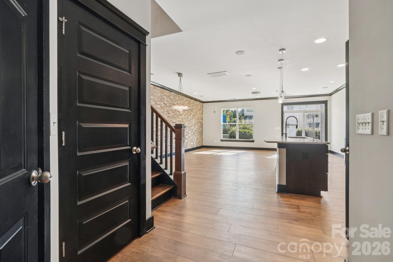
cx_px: 196
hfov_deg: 92.4
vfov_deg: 69.6
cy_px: 131
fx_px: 188
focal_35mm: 17
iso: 400
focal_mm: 11.5
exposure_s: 1/30
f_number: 8
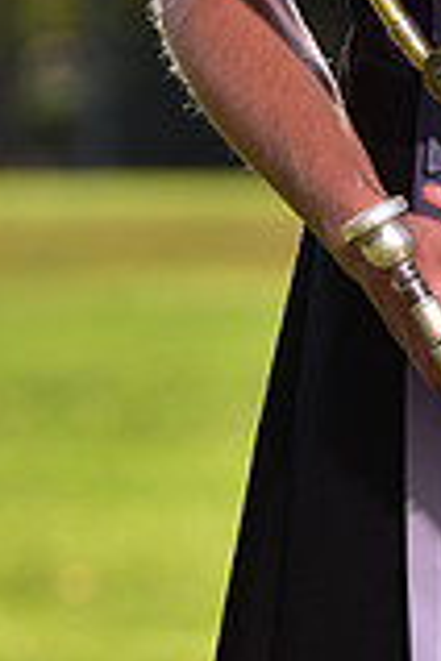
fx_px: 12035
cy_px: -353
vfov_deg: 3.1
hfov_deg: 2.1
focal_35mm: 655
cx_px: 630
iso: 80
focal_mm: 180
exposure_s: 1/250
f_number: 5.6
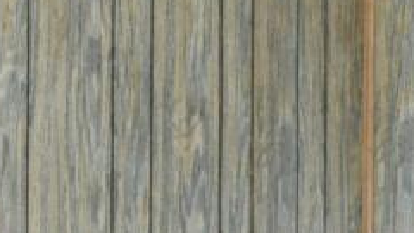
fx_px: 1493
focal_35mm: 136
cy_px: 392
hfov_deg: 13.8
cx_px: 785
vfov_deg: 8.6
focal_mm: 18
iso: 800
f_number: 4
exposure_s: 1/60
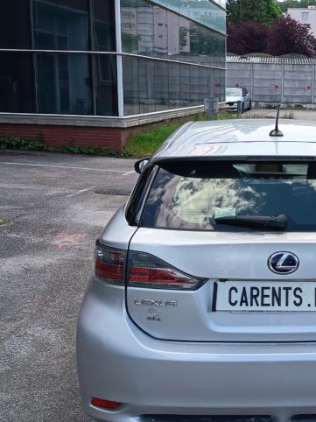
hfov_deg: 27.5
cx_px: 288
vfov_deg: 37.5
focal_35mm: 51
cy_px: 199
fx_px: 621
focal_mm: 5.27
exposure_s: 1/219
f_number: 1.7
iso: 50
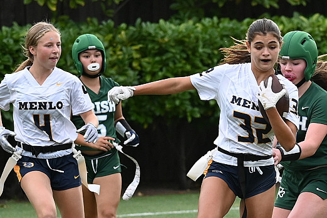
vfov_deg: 5.8
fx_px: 2153
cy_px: 162
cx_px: 253
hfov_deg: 8.7
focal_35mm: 237
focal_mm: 145
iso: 800
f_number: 4.8
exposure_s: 1/800
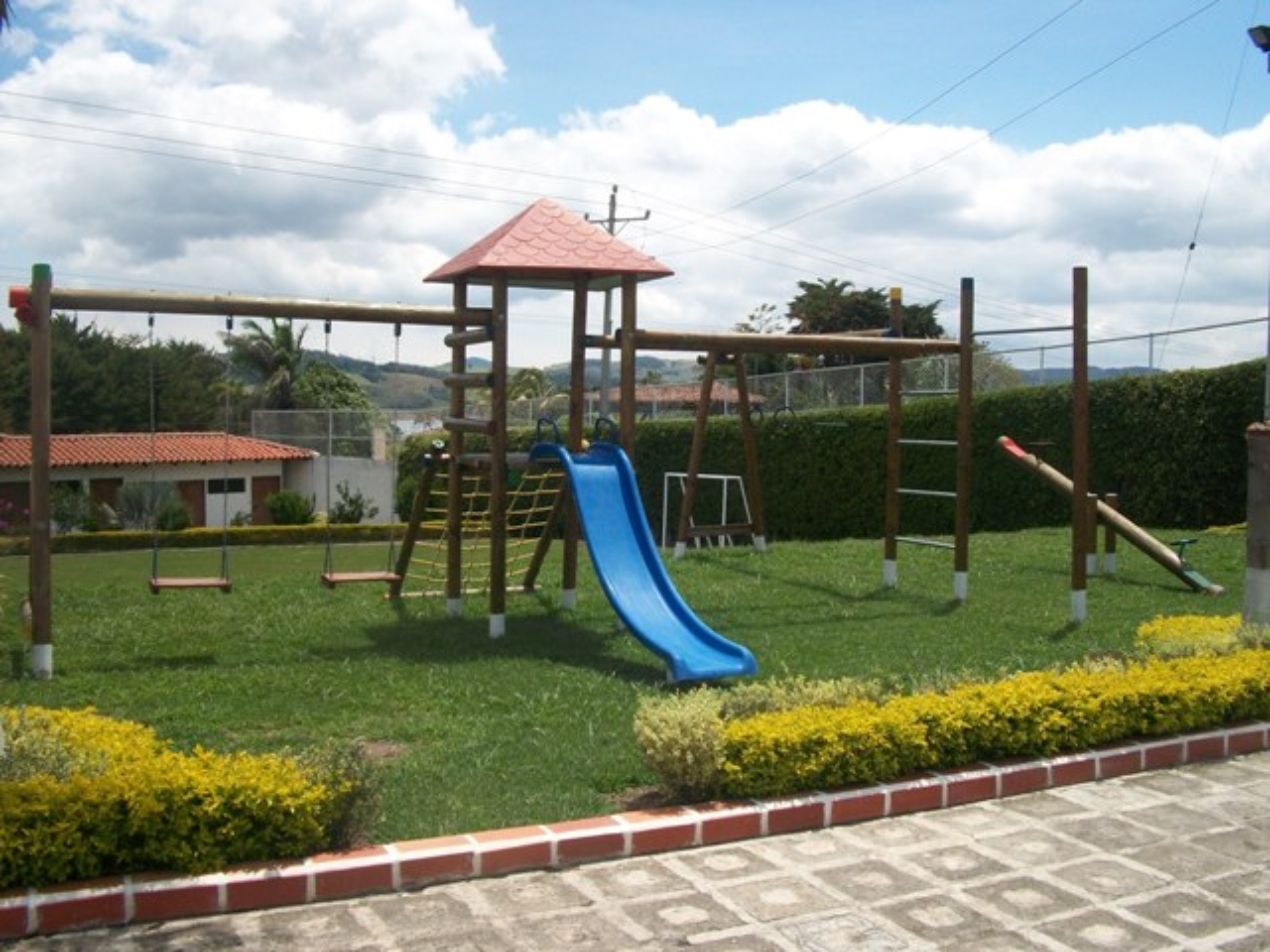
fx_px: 1174
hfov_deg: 56.8
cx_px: 635
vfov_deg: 44.2
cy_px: 476
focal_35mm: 32
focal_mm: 5.7
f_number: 5.5
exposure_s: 1/400
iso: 80
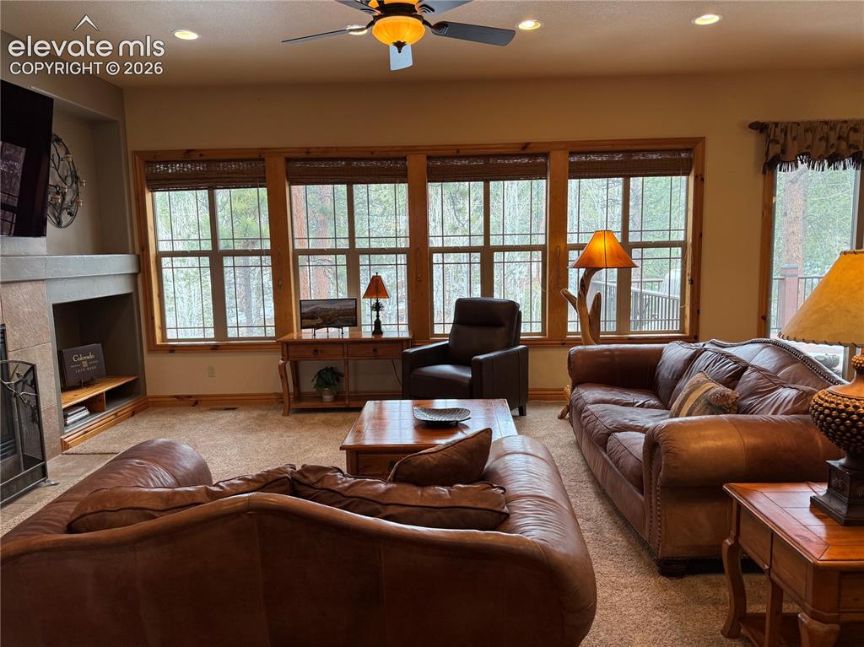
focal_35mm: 24
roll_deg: +1.2
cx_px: 432
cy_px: 324
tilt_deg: -8.3
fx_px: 599
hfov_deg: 71.6
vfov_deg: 56.8
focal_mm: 6.76
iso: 80
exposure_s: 1/120
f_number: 1.78
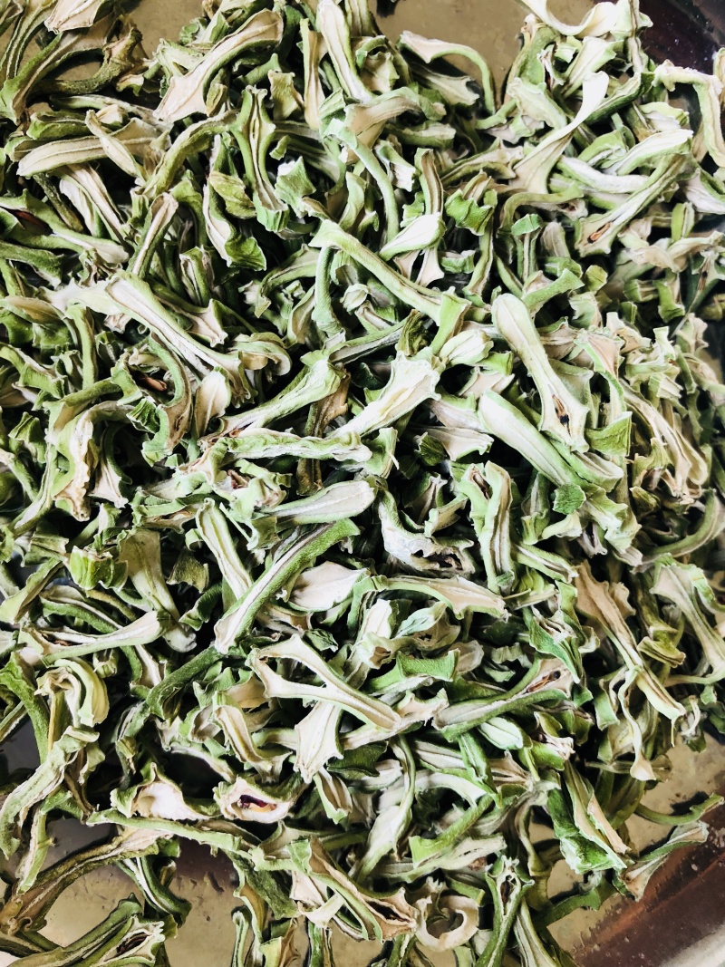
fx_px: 782
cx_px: 362
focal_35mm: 28
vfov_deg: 63.4
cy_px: 484
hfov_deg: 49.7
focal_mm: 4
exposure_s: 1/24
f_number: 1.8
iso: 40
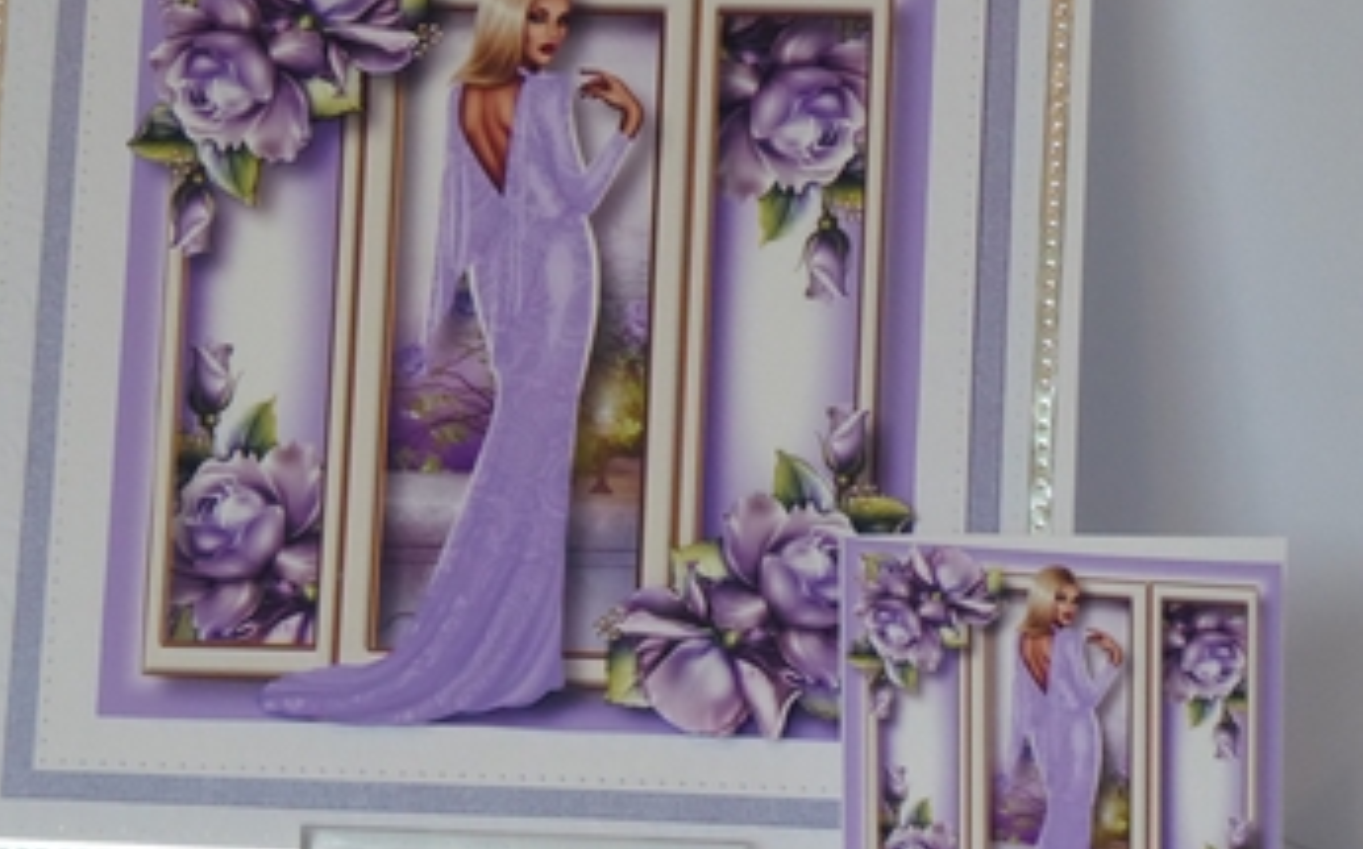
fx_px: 5493
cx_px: 628
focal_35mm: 148
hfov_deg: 14.1
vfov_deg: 8.8
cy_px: 381
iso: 800
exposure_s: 1/60
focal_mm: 17.5
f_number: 5
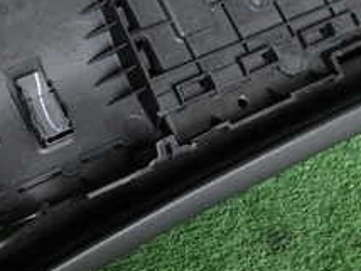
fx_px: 731
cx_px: 123
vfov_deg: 20.9
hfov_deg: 27.6
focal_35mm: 70
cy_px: 67
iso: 200
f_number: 2
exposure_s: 1/40
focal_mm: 4.5
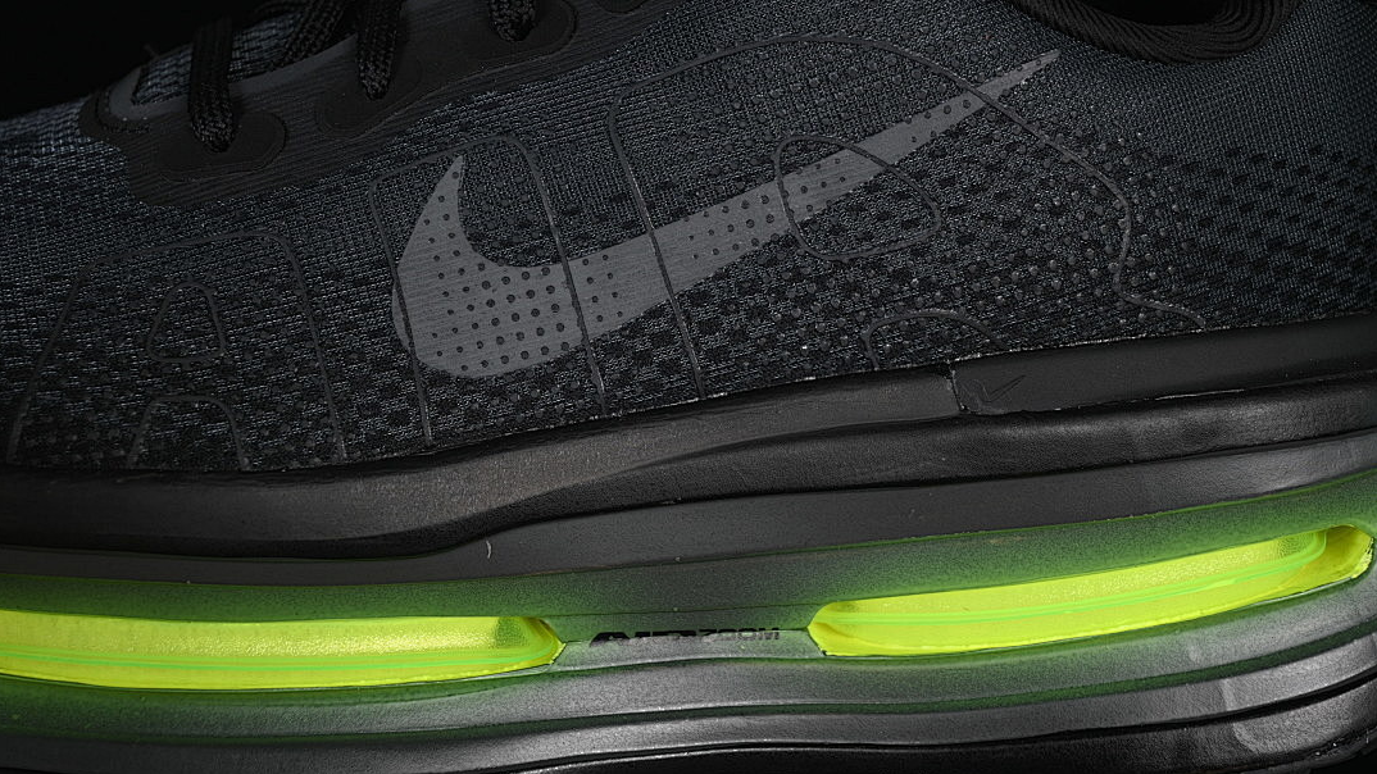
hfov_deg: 26.9
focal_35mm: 79
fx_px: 2884
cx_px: 688
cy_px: 349
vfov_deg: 15.3
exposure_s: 1/50
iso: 160
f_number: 6.3
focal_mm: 50
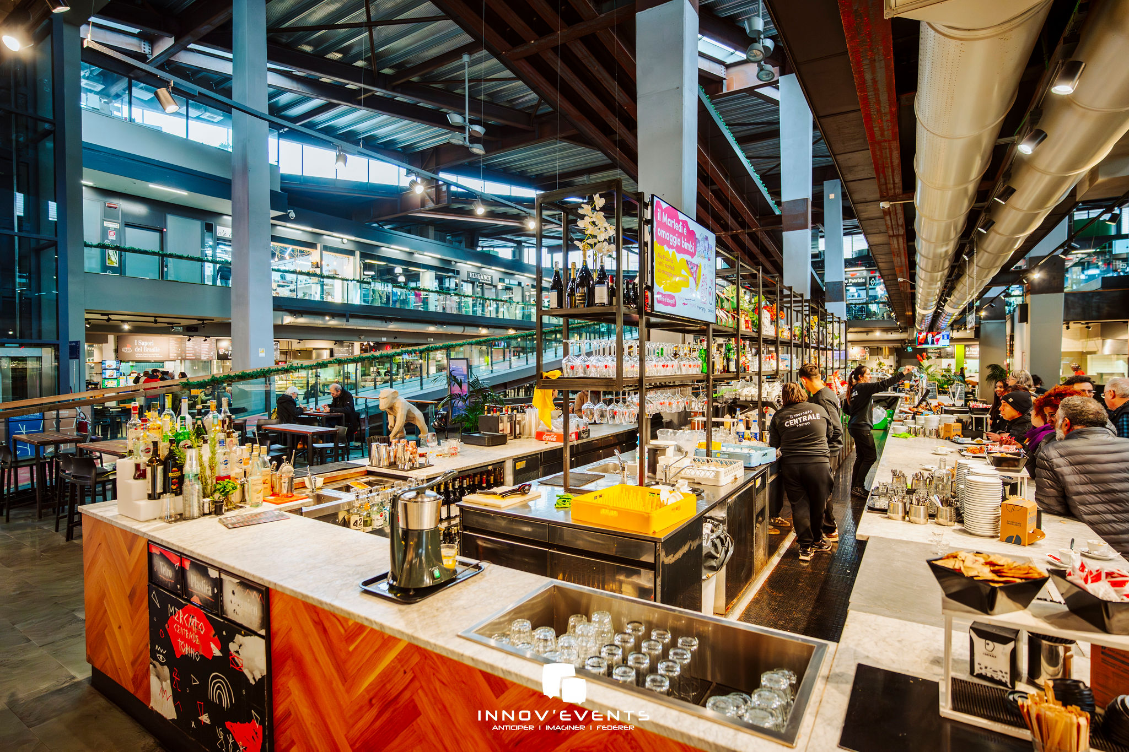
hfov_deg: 90.0
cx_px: 564
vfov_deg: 67.4
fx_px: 564
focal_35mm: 18
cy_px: 376
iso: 2500
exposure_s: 1/250
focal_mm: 18
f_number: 2.8
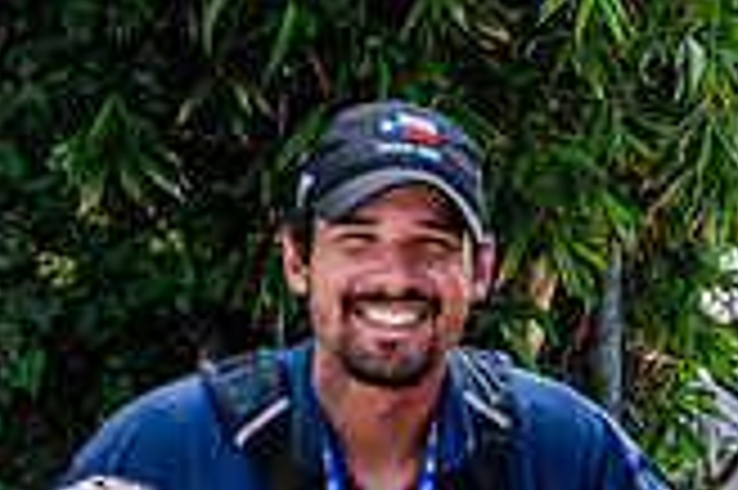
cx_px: 456
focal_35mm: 205
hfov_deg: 10.0
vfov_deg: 6.6
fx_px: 4198
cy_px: 725
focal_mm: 50
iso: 1000
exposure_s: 1/2500
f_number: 5.6
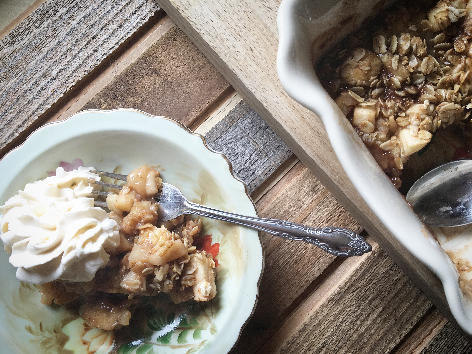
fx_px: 395
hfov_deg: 61.7
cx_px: 236
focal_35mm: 29
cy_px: 177
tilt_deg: -85.3
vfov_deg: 48.2
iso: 25
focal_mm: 4.15
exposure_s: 1/60
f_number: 2.2
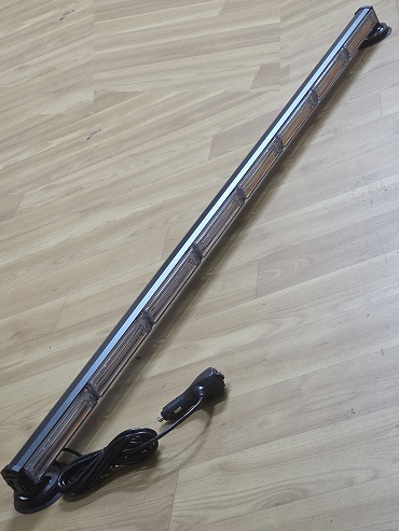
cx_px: 199
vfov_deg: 27.8
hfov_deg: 21.0
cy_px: 263
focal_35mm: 70
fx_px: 1075
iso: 400
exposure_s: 1/33.3
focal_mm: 7.9
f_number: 2.4
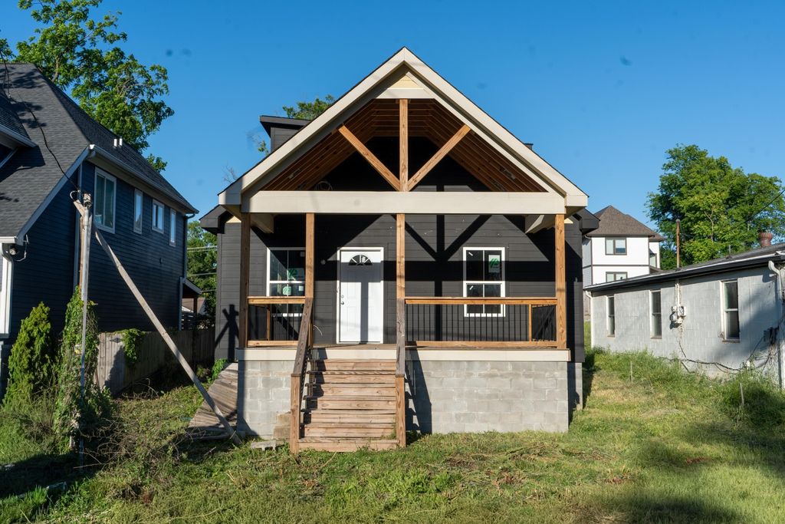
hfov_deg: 55.8
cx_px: 392
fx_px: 741
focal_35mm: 34
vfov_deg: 38.9
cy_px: 262
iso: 100
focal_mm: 34
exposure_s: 1/200
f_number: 10
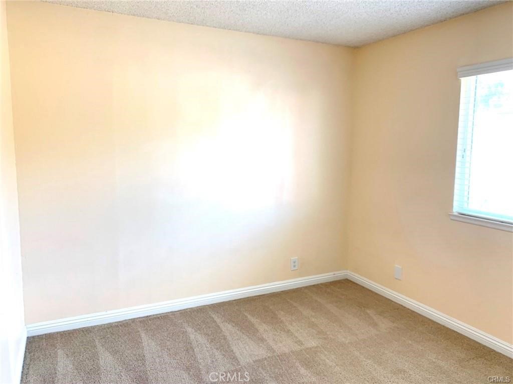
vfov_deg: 53.1
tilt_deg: -5.5
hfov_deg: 67.3
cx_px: 256
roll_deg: -1.0
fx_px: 385
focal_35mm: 26
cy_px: 192
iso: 50
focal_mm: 4.25
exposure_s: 1/60
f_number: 1.8
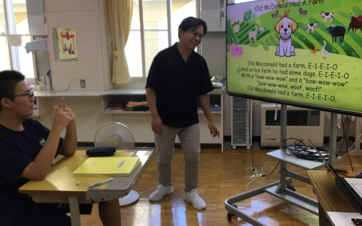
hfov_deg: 55.3
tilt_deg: -11.2
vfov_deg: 36.3
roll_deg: +0.6
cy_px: 110
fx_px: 345
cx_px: 188
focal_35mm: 35
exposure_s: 1/30
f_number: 2.4
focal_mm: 3.3
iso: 25
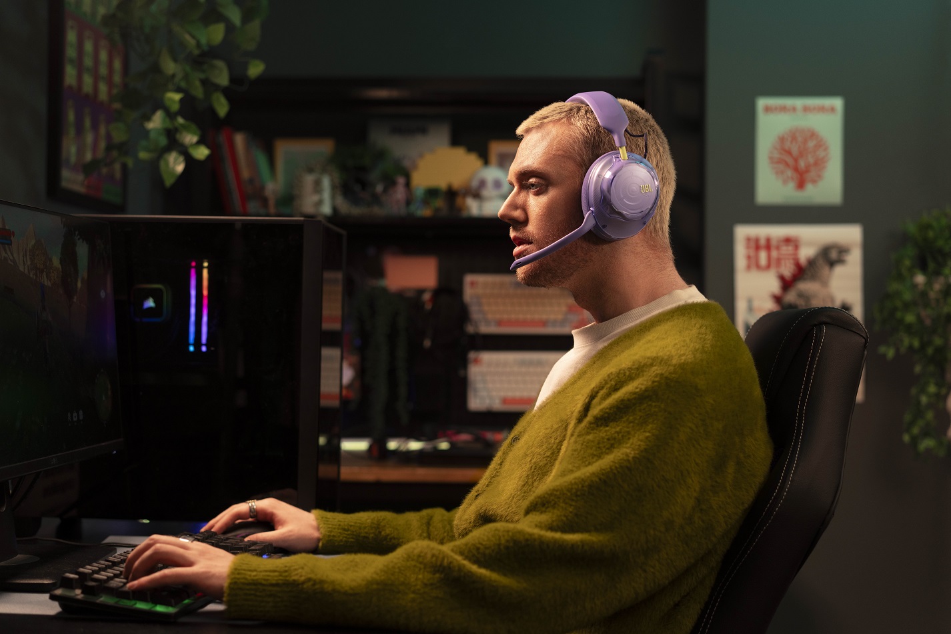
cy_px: 317
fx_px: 1453
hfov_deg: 36.2
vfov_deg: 24.6
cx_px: 476
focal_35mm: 55
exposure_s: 1/250
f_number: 2.8
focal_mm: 55
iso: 640
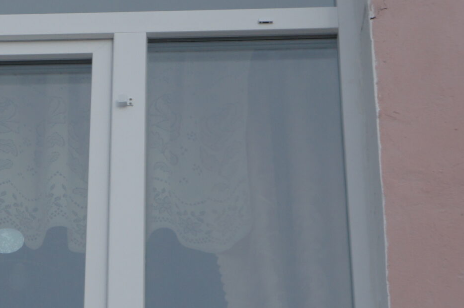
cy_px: 184
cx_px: -60
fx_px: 2813
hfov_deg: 9.3
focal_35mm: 218
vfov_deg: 6.3
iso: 200
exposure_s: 1/800
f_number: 5.6
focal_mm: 53
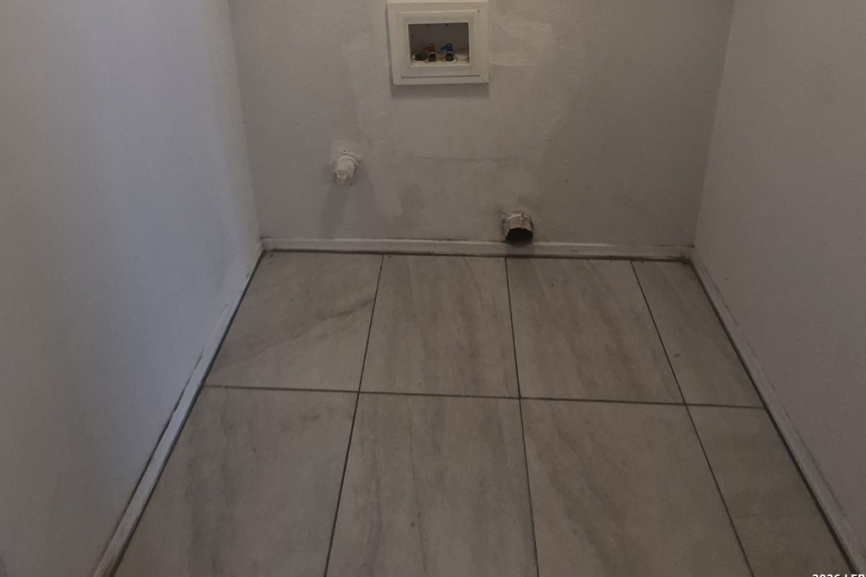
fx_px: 457
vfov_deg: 49.8
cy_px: -23
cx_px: 445
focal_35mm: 19
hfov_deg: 86.9
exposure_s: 1/60
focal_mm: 1.74
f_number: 2.2
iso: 160
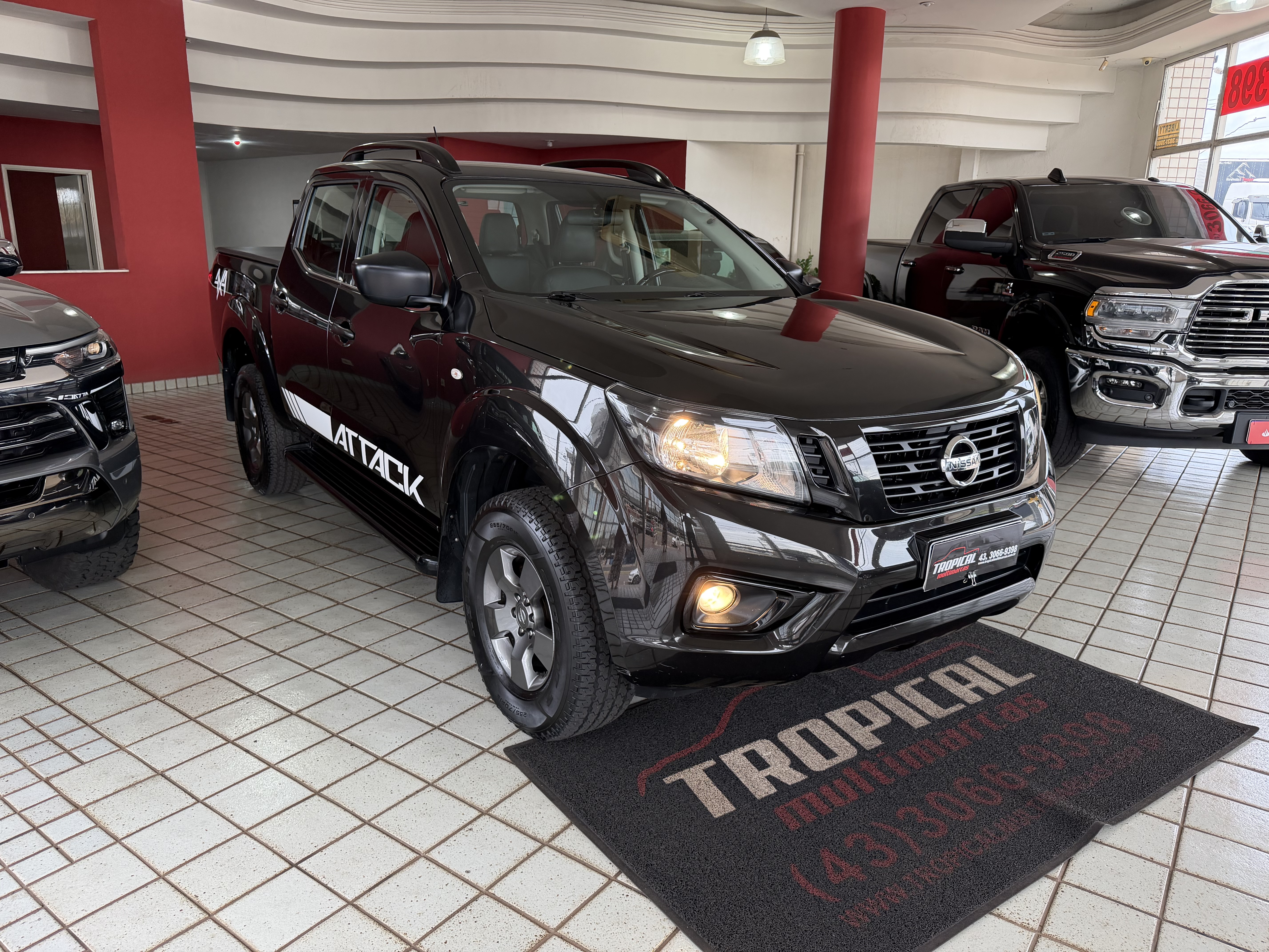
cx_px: 634
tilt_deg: -14.8
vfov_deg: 56.8
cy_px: 476
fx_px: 880
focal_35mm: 24
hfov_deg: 71.6
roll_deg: -0.1
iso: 200
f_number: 1.78
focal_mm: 6.76
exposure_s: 1/155
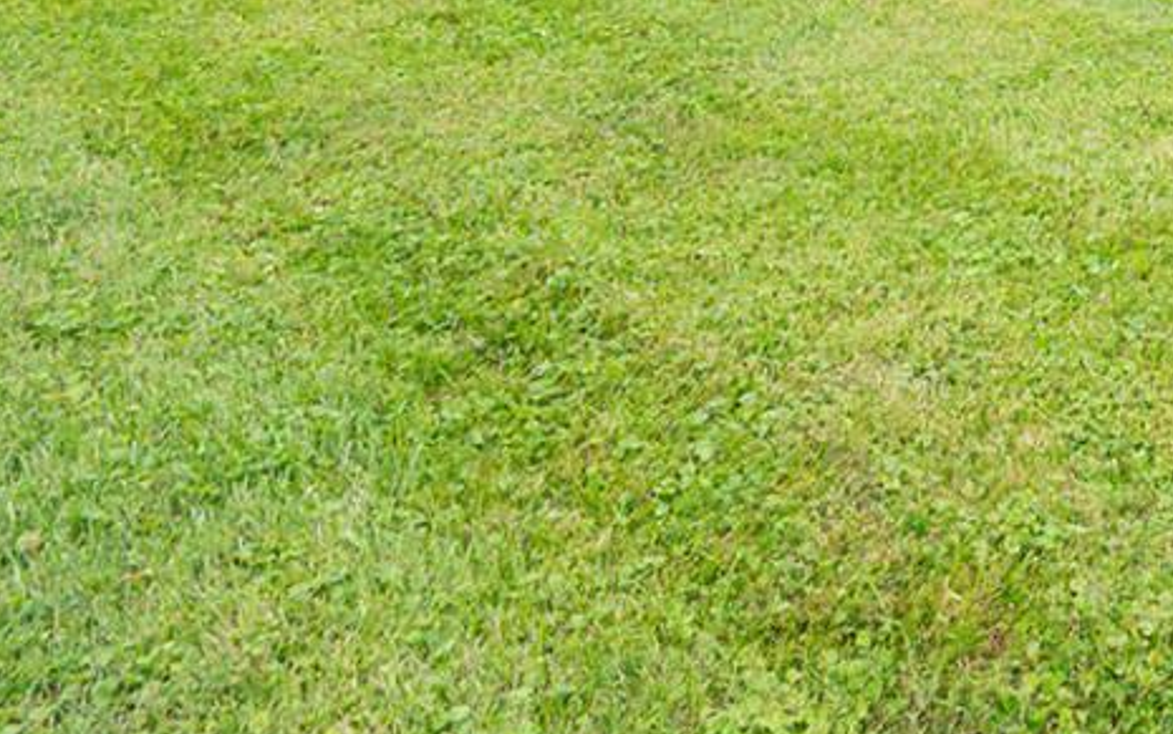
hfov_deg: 37.7
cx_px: 1226
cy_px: -477
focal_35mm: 46
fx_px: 1471
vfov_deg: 21.5
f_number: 22
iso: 2000
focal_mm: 14
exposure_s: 1/200
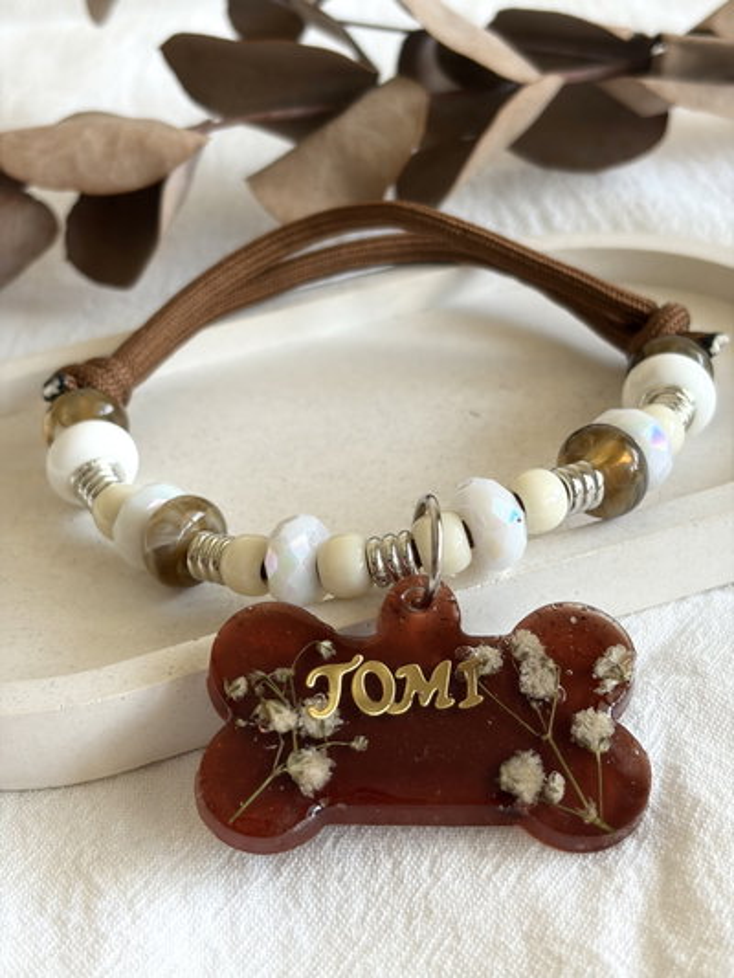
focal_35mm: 52
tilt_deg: -33.5
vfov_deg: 36.8
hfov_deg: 28.0
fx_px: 1470
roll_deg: +4.9
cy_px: 489
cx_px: 367
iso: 50
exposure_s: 1/81
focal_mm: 5.96
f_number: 1.6
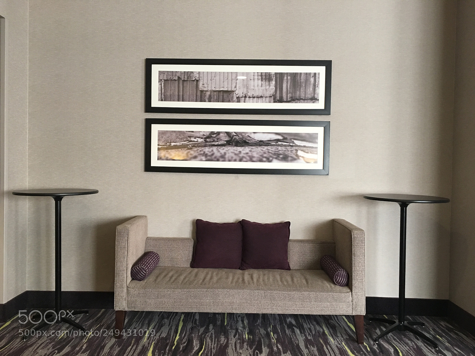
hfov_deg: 61.7
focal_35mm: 29
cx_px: 238
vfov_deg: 48.2
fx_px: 398
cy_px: 178
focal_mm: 4.15
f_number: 2.2
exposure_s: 1/15
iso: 64
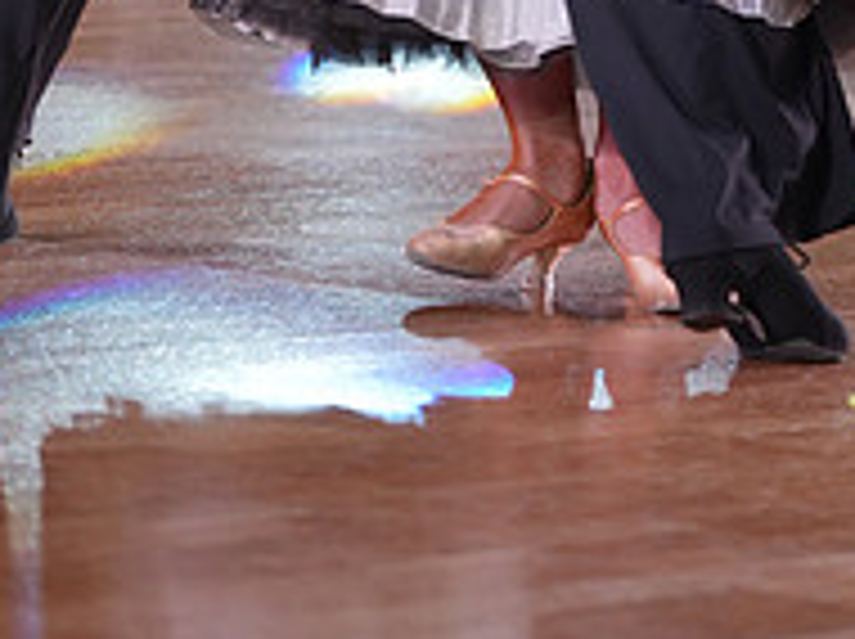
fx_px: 8338
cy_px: -486
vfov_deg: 4.3
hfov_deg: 5.9
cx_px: 632
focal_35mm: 338
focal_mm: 115
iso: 800
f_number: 2.8
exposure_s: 1/500
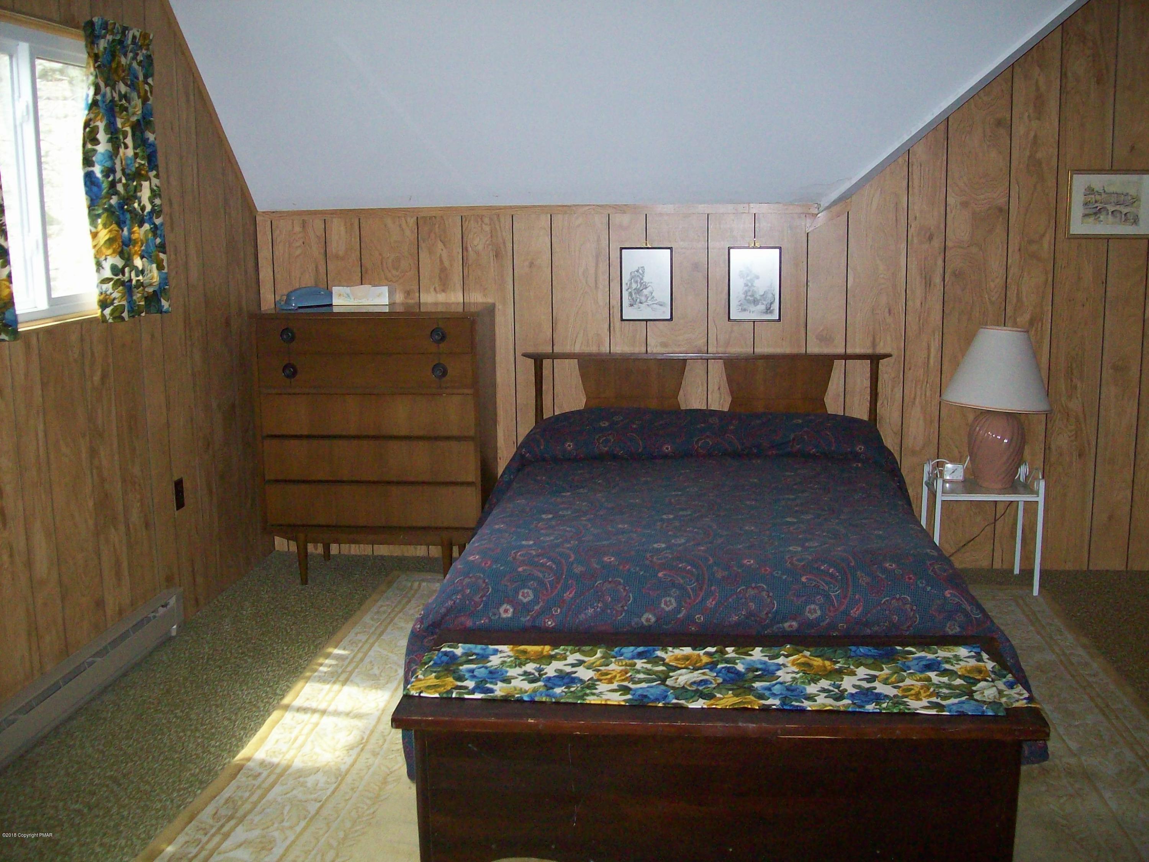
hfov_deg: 51.4
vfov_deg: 39.7
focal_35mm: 36
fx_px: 1195
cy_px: 431
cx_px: 574
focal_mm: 6
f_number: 2.7
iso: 200
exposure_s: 1/64
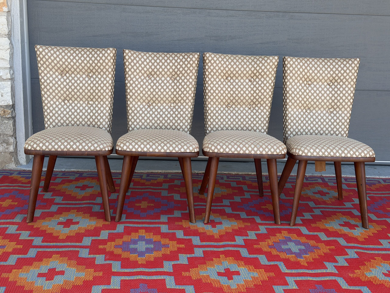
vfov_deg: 30.3
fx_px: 541
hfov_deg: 39.7
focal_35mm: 48
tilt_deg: -11.6
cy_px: 146
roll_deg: -1.5
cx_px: 195
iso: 64
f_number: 1.78
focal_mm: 6.76
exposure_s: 1/339
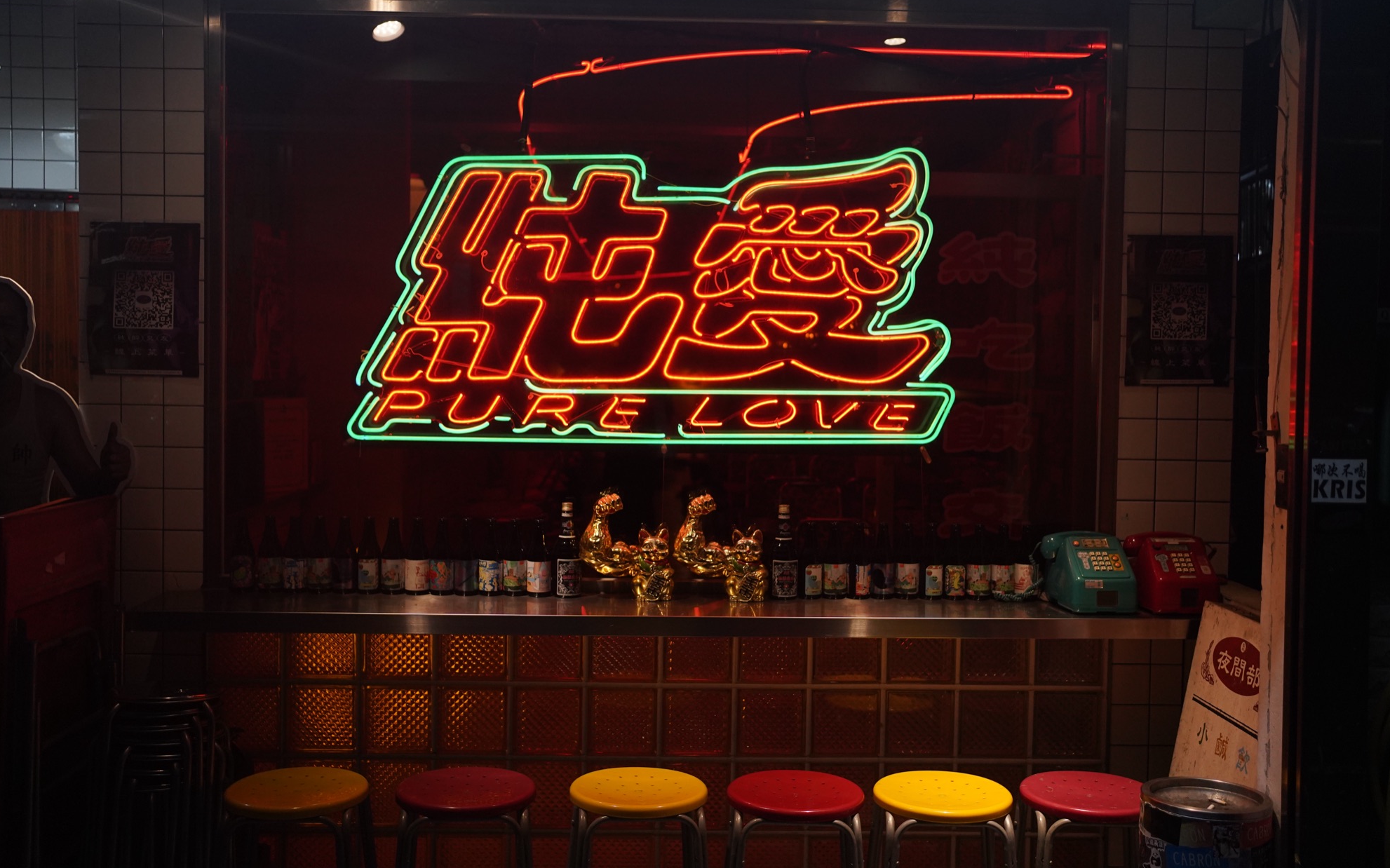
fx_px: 1364
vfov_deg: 35.3
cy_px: 415
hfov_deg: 54.0
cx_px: 691
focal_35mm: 36
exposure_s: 1/1600
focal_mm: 35
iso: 2000
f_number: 2.2
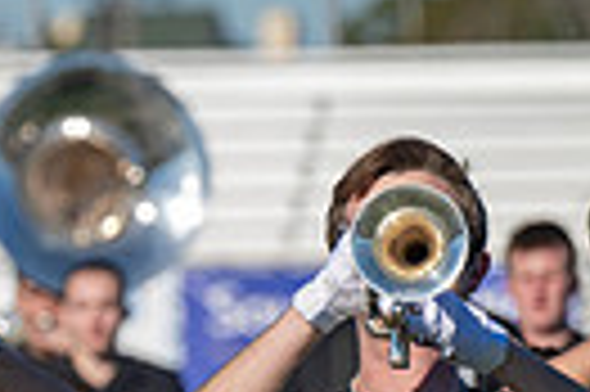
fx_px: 14519
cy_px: 385
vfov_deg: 1.5
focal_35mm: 887
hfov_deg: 2.3
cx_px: -653
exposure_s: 1/2000
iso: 200
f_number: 5
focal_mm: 200
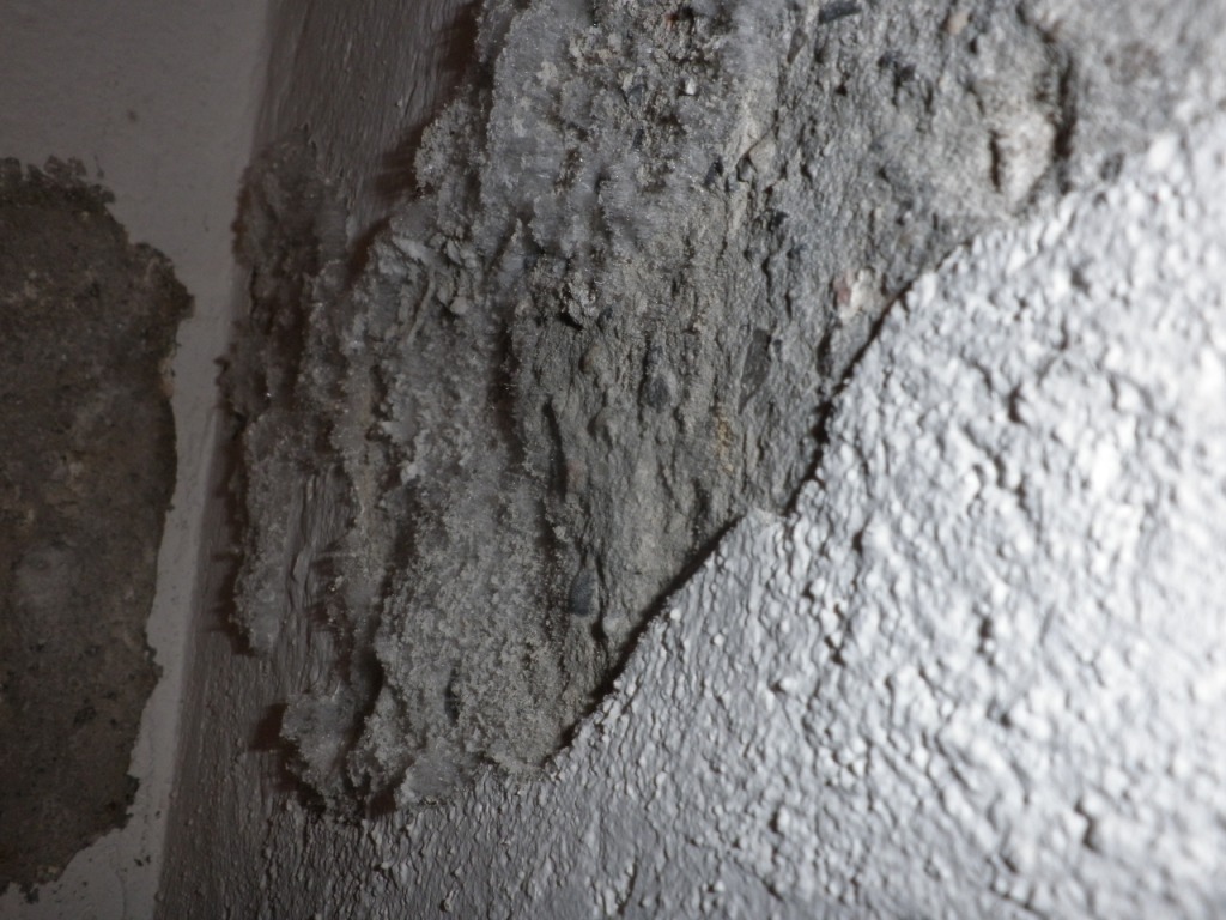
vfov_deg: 39.7
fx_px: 1275
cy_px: 460
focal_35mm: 36
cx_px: 613
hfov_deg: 51.4
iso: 160
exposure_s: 1/30
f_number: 5.6
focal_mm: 6.3
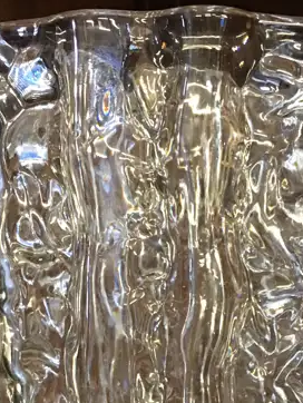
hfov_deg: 18.0
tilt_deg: -9.9
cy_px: 427
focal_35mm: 82
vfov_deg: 22.6
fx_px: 956
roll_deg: -0.2
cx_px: 193
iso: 100
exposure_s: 1/17
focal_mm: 4.15
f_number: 2.2
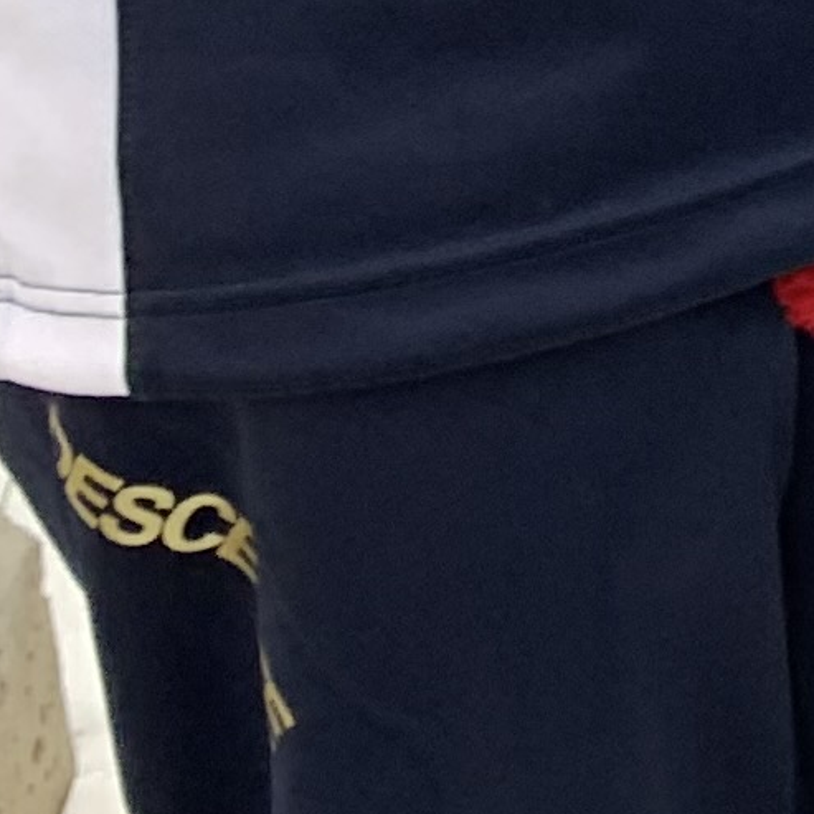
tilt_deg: -11.3
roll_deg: +1.5
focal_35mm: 188
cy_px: -1367
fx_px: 5002
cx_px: 2627
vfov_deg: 8.3
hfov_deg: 7.8
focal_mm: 4.25
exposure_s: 1/122
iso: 32
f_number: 1.8
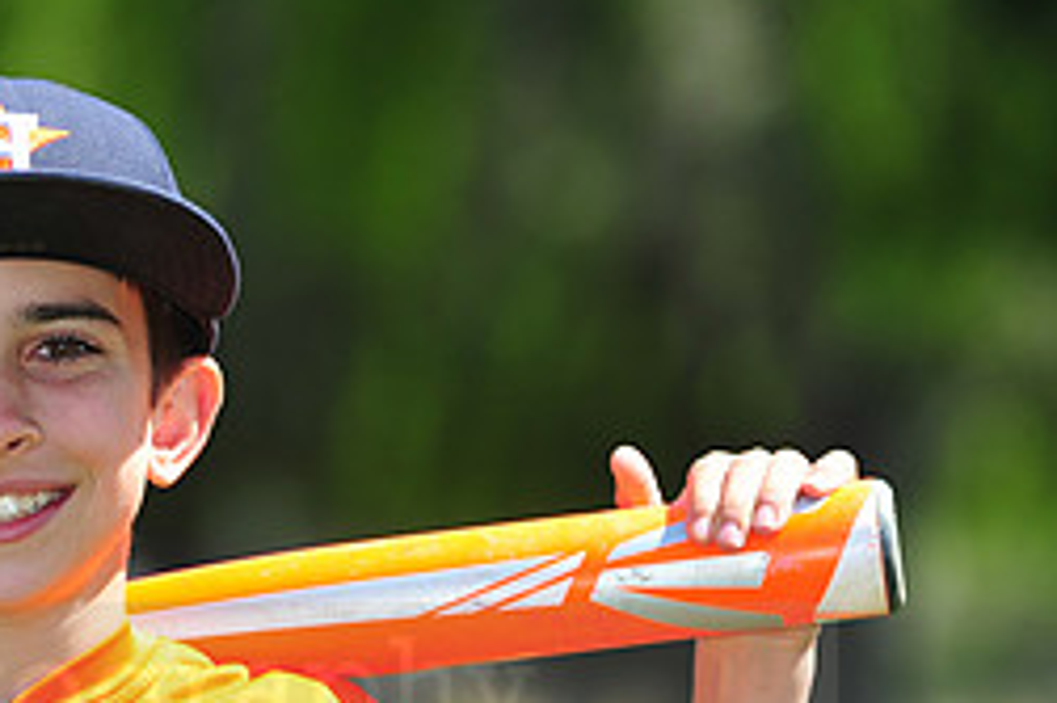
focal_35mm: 404
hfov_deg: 5.1
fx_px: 11854
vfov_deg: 3.4
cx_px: 21
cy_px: 657
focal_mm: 175
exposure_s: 1/800
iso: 200
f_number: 4.5
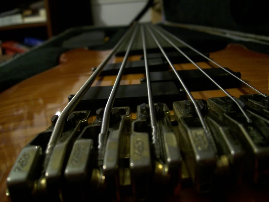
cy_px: 102
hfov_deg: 51.4
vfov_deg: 39.7
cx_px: 136
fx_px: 280
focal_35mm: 36
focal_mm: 5.8
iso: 160
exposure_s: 1/8
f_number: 2.8
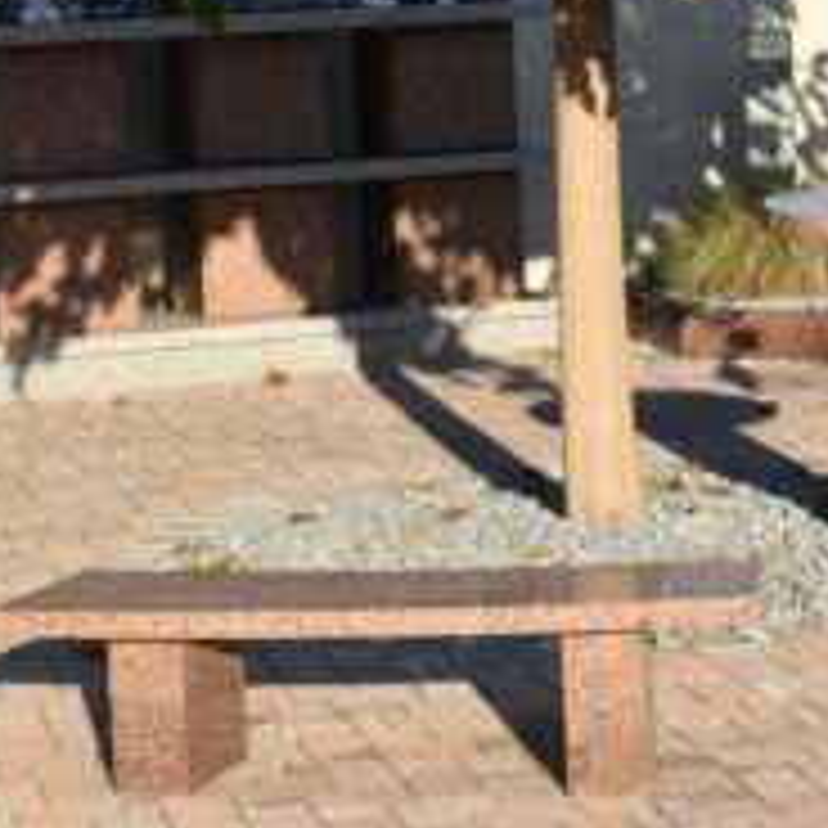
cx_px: 747
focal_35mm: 125
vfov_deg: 13.8
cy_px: 76
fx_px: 3383
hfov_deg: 13.8
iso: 100
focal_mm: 30
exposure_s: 1/200
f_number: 10
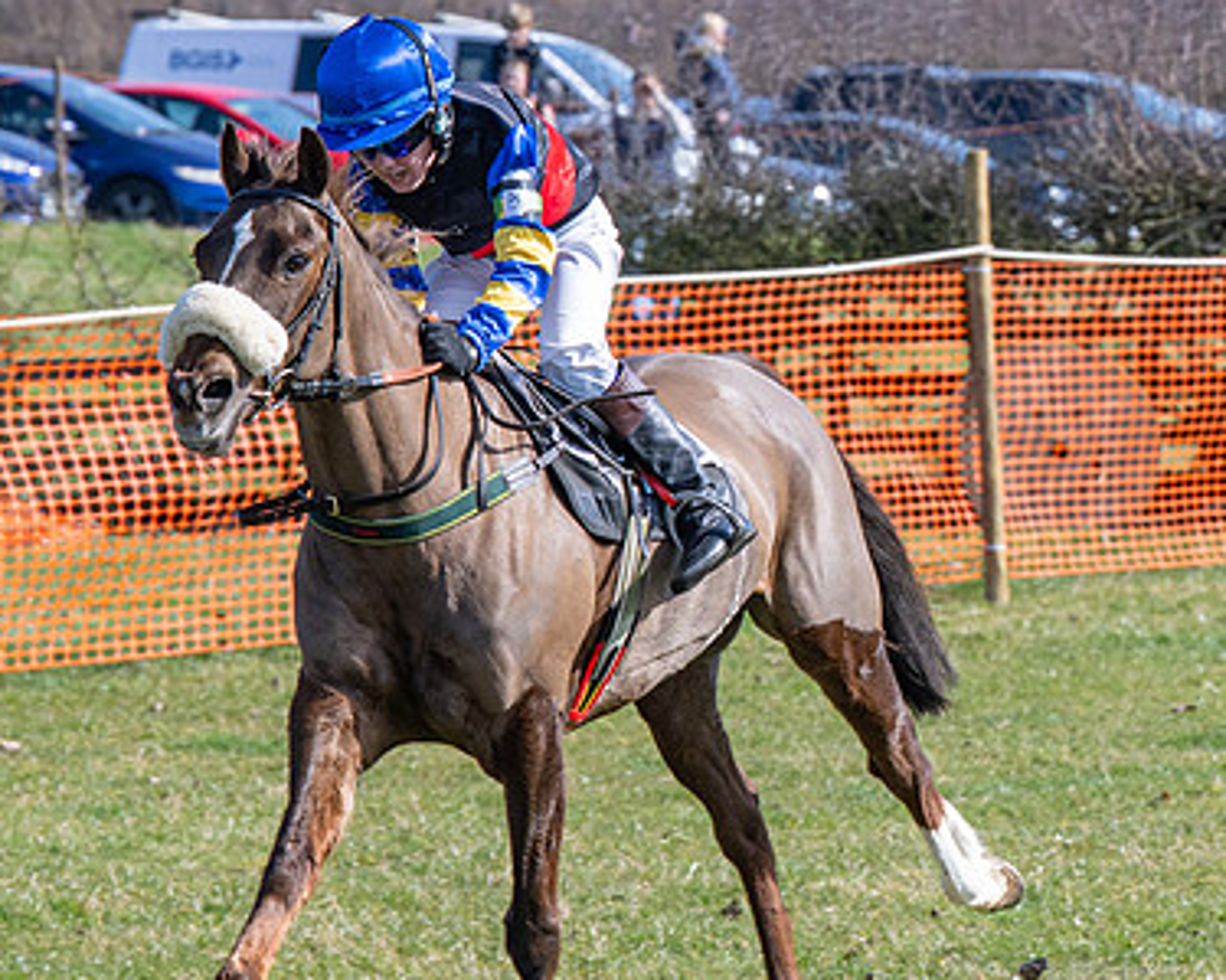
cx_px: 584
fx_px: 11901
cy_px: 424
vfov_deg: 4.7
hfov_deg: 5.9
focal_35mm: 328
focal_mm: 88
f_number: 5
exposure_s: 1/800
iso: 200
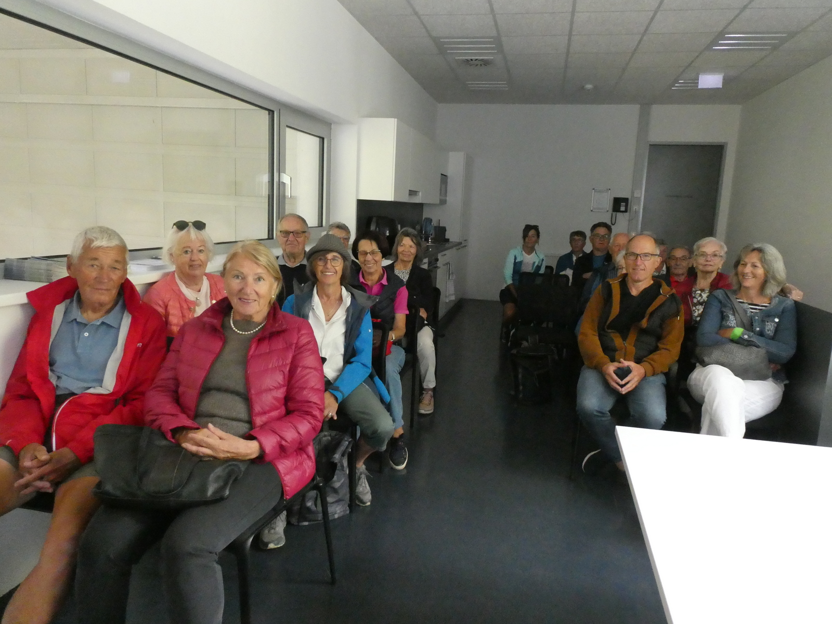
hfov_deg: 71.6
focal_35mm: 24
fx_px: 577
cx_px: 416
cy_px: 312
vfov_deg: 56.8
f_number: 3.3
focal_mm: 4.3
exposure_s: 1/60
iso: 1250
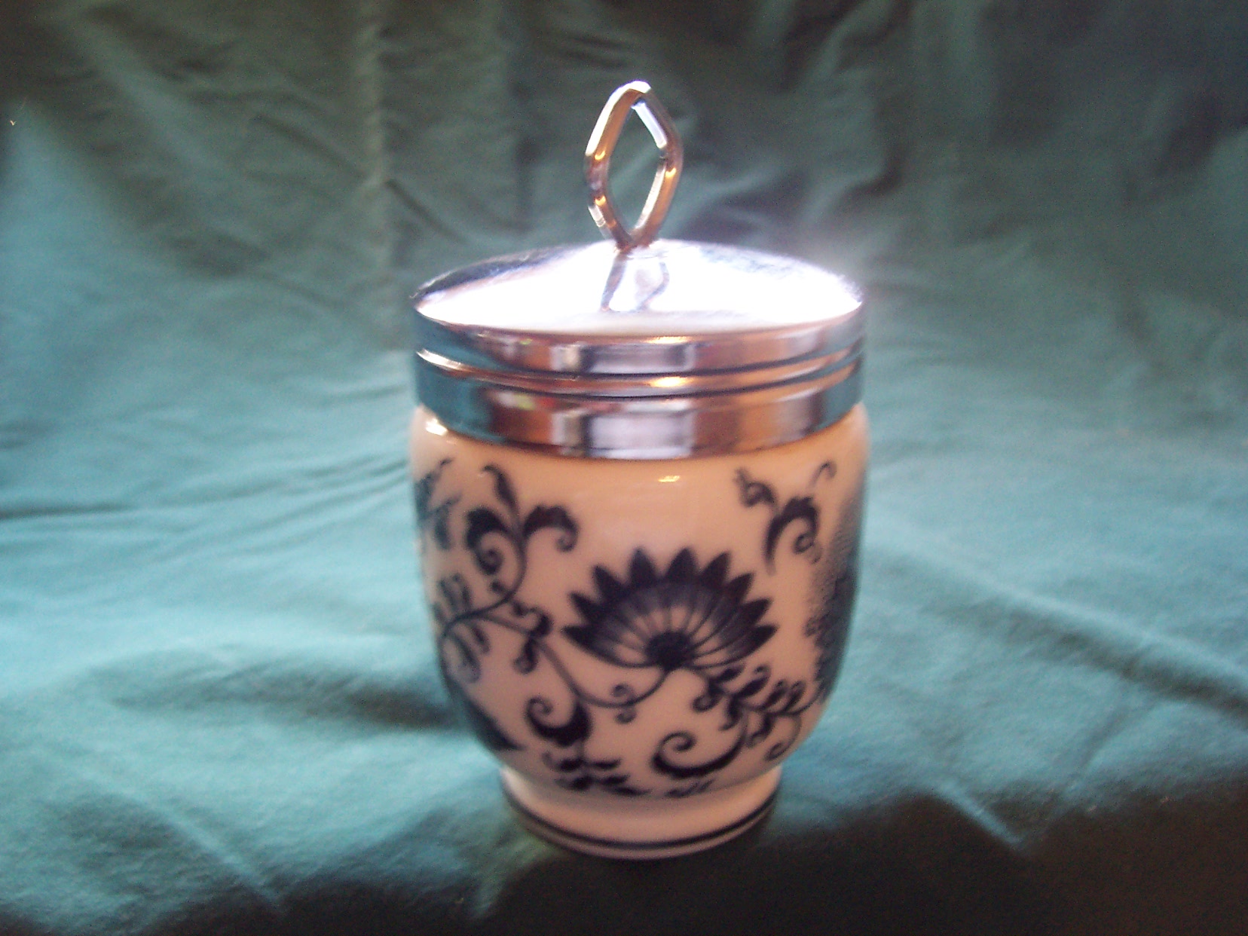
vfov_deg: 38.7
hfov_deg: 50.1
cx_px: 624
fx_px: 1334
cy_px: 468
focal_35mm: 37
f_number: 2.8
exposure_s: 1/15
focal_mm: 5.6
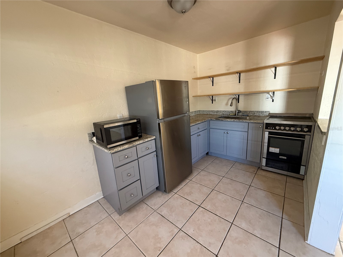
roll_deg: +2.5
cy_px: 128
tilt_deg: -11.3
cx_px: 172
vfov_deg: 85.7
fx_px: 139
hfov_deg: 102.1
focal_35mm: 14
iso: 500
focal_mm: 2.22
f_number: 2.2
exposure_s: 1/60
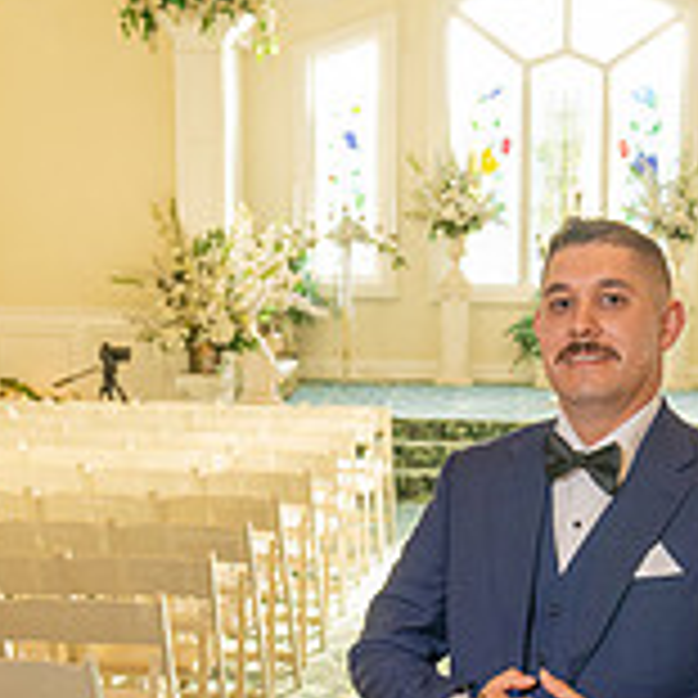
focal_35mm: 105
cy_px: 853
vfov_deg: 15.9
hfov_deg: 16.4
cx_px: 590
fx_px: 2395
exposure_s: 1/125
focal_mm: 33
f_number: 4.5
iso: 1000
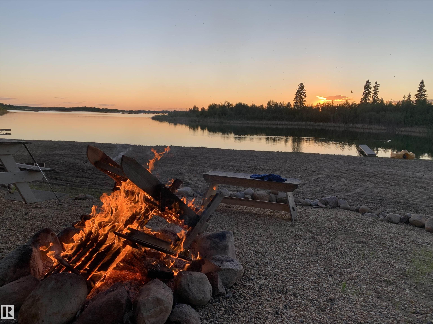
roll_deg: -1.2
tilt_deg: -7.9
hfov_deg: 67.3
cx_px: 216
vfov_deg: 53.1
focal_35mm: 26
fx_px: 325
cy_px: 162
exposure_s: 1/463
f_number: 1.8
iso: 25
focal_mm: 4.25
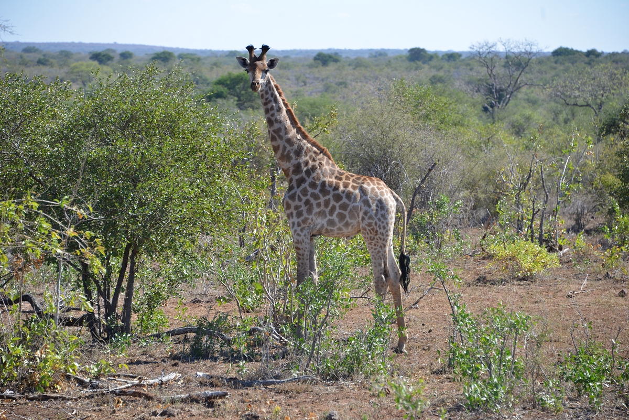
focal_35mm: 170
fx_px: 2971
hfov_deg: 12.1
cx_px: 314
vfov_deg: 8.1
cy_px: 210
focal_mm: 170
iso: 100
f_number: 5.6
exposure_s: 1/200
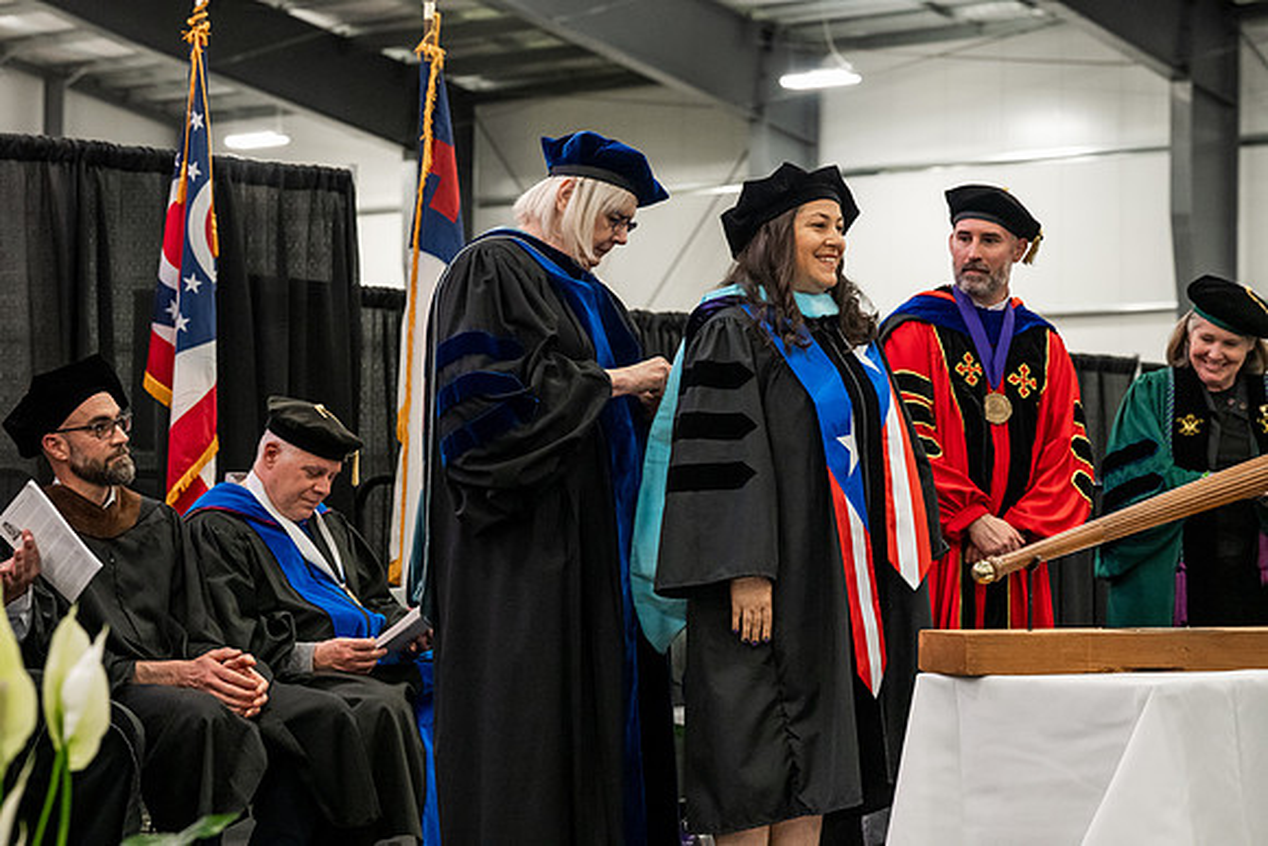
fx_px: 2889
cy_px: 423
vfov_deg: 16.7
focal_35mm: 82
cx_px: 634
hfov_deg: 24.8
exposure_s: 1/250
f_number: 5
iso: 6400
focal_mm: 82
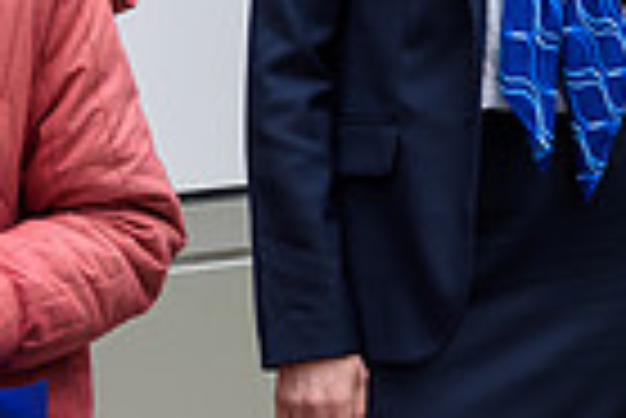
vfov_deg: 5.9
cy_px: -110
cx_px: 1193
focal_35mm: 233
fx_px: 4056
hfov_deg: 8.4
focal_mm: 56
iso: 200
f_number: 5
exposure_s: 1/250
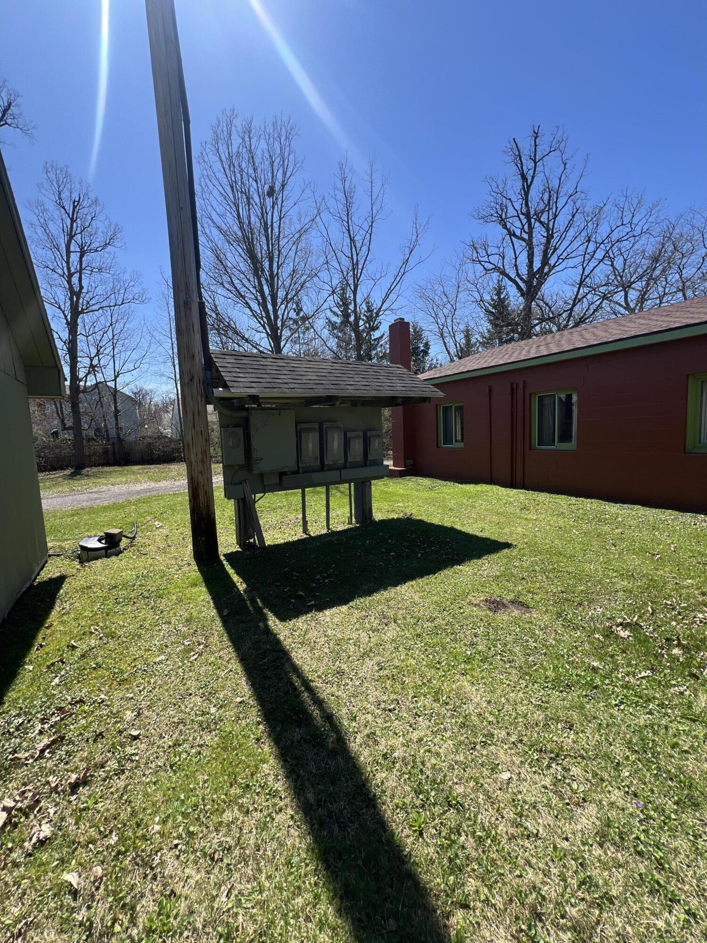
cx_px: 354
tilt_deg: -7.3
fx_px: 354
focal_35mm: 13
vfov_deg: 106.2
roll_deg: +3.0
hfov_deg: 89.9
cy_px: 472
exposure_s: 1/681
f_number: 1.8
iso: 32
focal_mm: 1.57
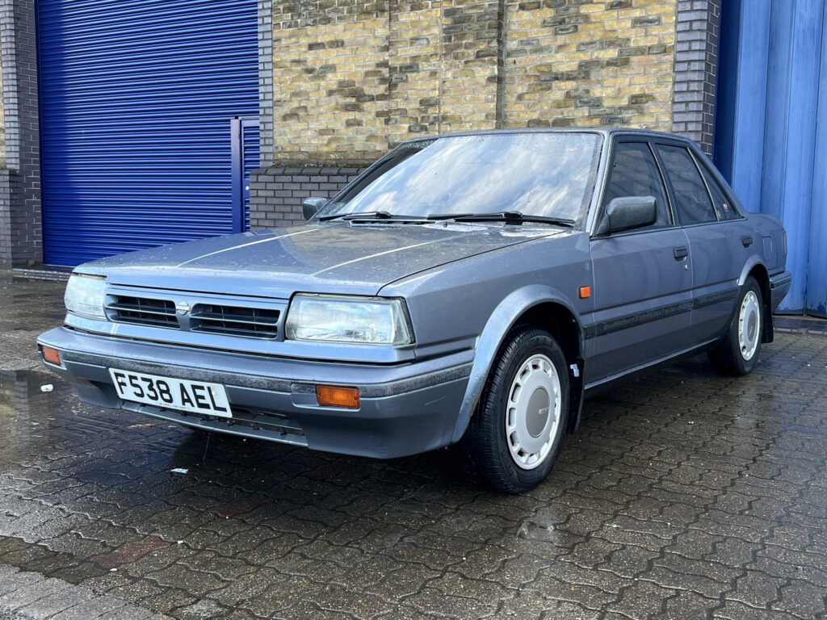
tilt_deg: -5.8
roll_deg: +0.5
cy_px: 310
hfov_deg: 67.3
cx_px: 414
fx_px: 621
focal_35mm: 26
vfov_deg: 53.1
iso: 40
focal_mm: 5.7
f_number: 1.5
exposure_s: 1/186
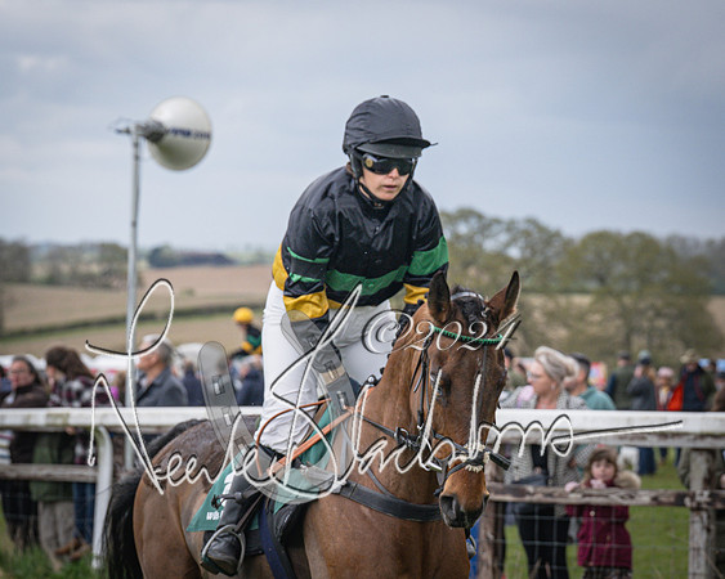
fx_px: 3792
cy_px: 395
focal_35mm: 177
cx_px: 367
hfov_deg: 10.9
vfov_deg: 8.7
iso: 200
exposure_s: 1/1250
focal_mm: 77
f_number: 4
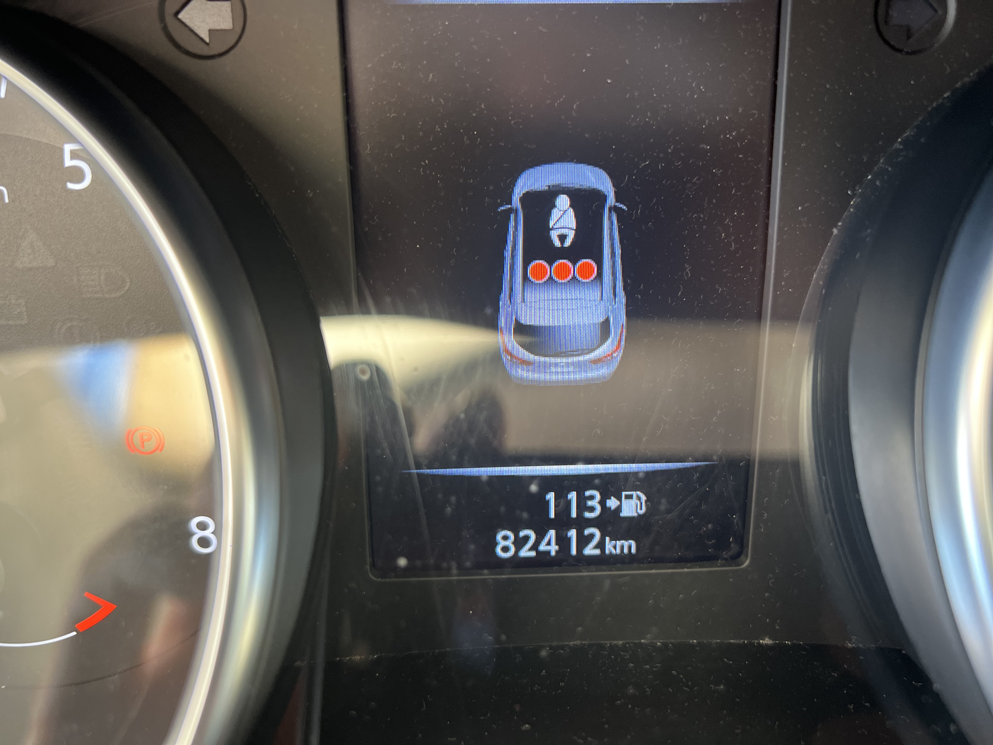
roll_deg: -0.6
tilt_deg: -39.3
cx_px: 496
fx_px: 746
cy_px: 372
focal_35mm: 26
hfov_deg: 67.3
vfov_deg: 53.1
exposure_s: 1/56
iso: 160
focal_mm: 5.7
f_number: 1.5
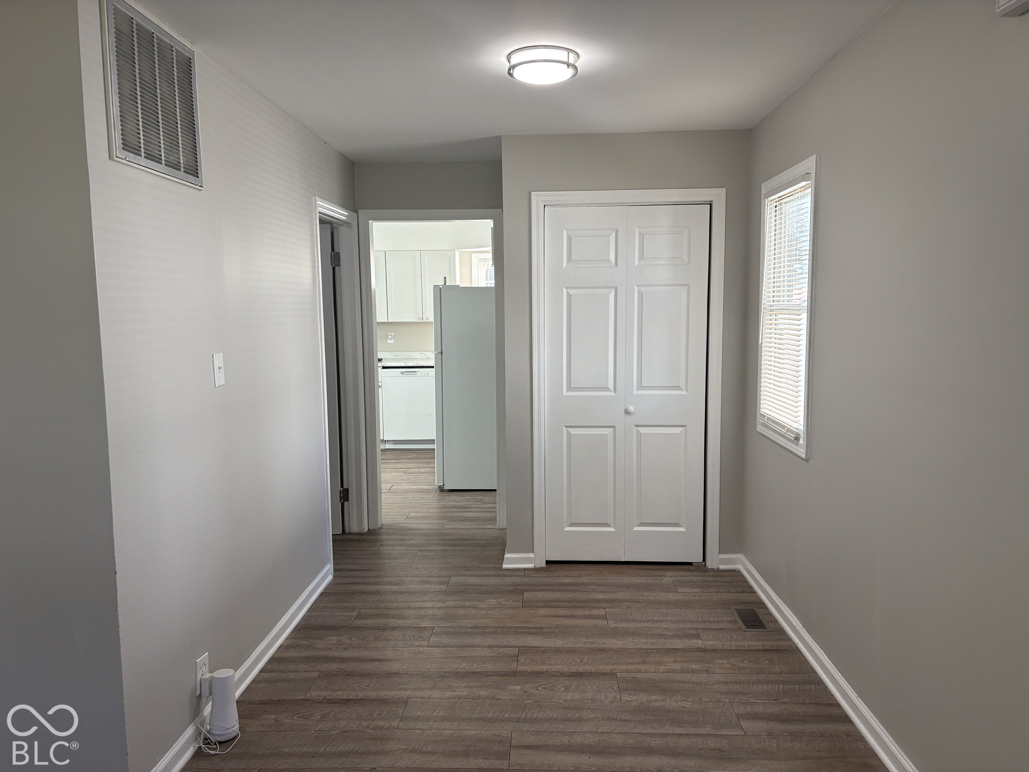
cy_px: 386
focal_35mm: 26
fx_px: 773
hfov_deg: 67.3
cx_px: 514
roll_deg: +0.8
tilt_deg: -5.3
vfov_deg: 53.1
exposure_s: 1/120
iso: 100
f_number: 1.6
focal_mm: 5.96
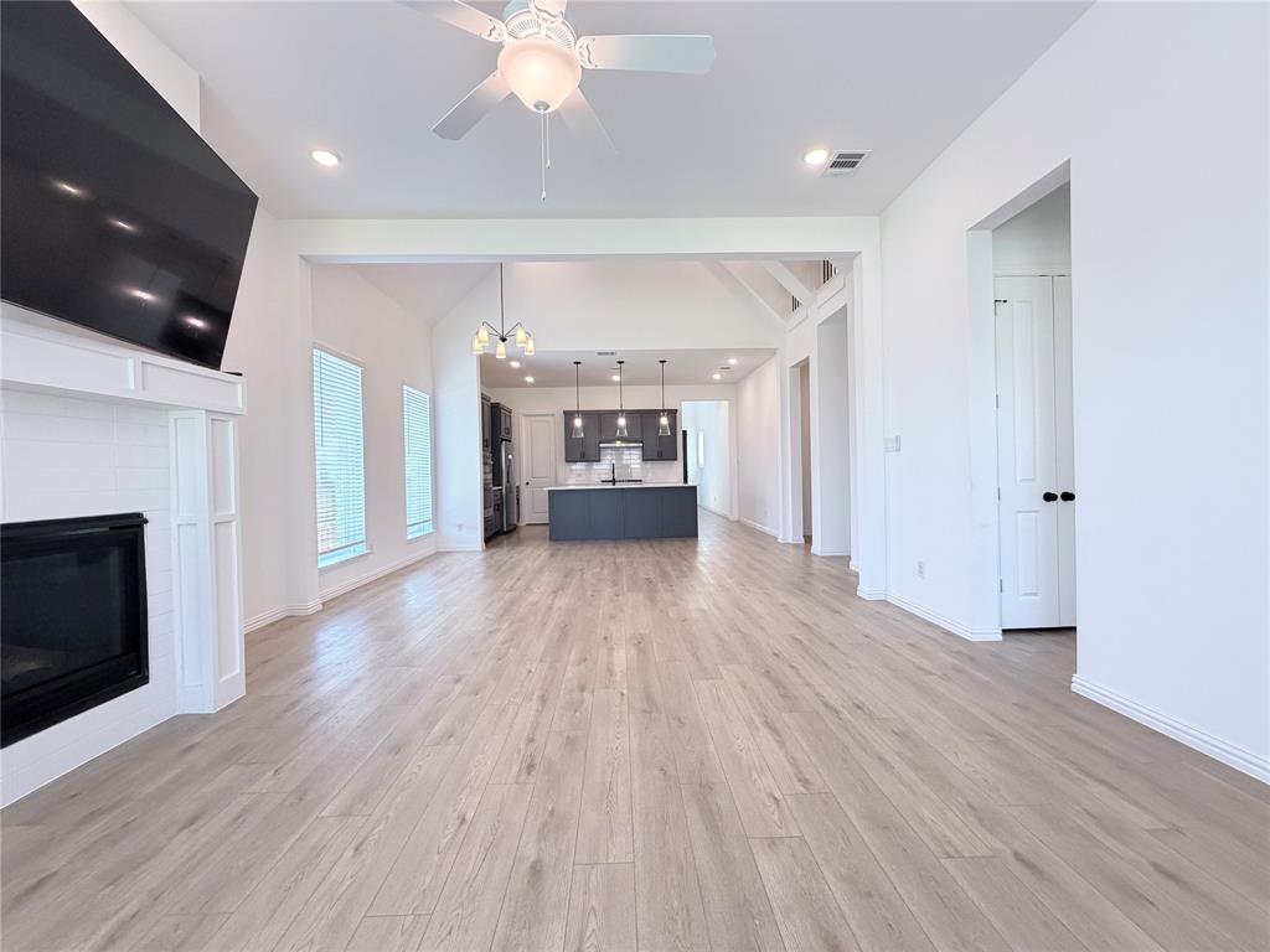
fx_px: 514
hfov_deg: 102.1
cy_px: 476
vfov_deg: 85.7
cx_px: 635
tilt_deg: -1.2
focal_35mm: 14
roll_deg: +1.6
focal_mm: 2.22
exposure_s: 1/120
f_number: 2.2
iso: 250
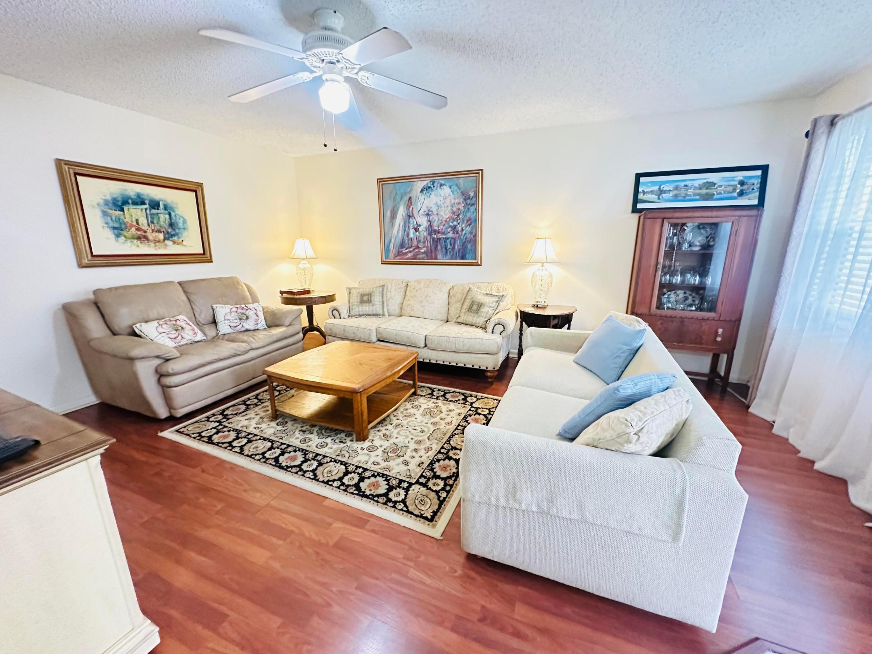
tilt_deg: -13.0
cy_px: 327
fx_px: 353
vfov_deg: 85.7
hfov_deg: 102.1
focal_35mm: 14
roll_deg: +0.2
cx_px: 436
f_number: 2.2
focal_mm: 2.22
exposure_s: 1/60
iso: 1000
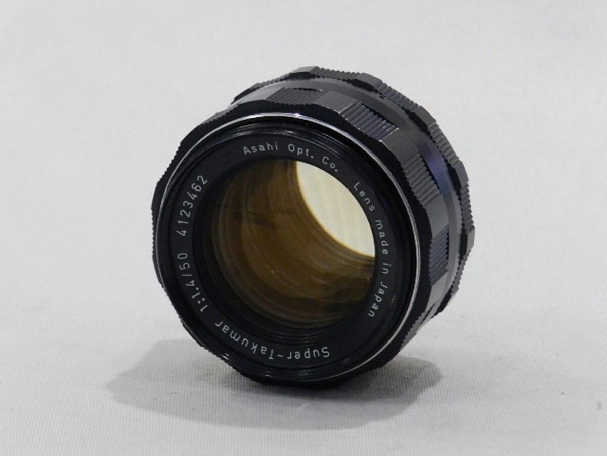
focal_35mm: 145
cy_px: 228
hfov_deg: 13.6
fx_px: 2543
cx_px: 304
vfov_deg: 10.2
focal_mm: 25.7
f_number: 5.1
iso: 800
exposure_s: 1/60
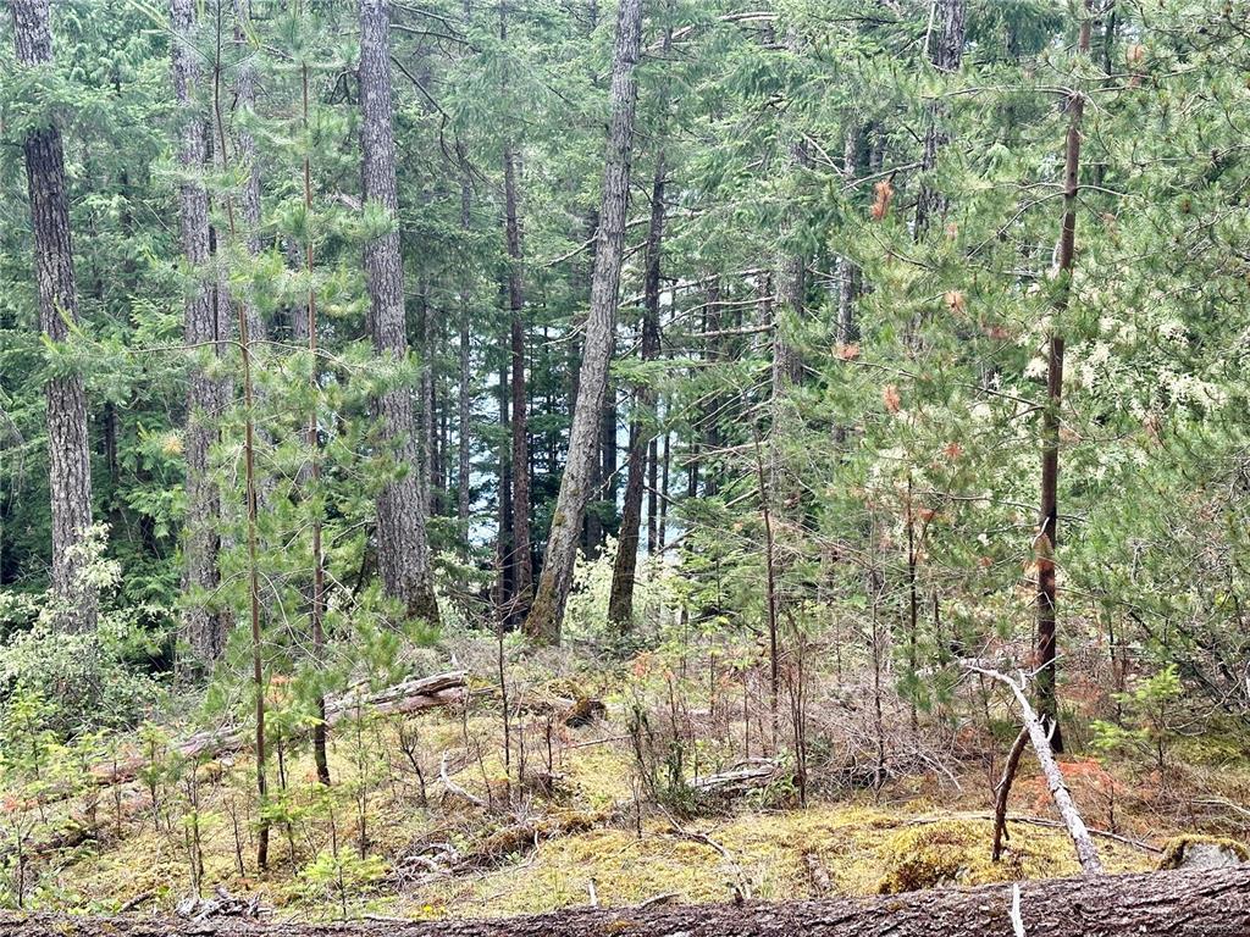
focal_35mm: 48
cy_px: 468
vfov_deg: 30.3
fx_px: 1733
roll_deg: -0.5
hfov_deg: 39.7
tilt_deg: -13.9
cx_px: 625
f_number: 1.78
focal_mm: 6.86
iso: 64
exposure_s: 1/262
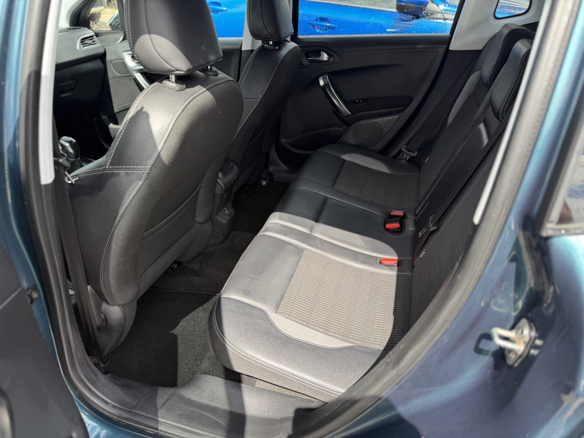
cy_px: 219
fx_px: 405
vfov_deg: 56.8
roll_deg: -0.7
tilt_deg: -27.3
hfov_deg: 71.6
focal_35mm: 24
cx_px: 292
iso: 100
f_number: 1.78
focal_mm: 6.76
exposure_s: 1/649
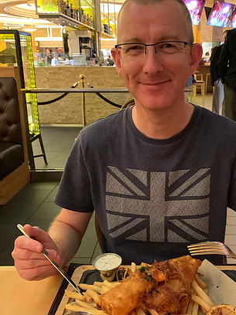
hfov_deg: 38.3
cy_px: 155
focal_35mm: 37
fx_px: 336
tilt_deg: -15.3
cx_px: 156
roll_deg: +0.1
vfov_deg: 50.1
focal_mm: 4.25
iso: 640
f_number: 1.8
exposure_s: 1/24
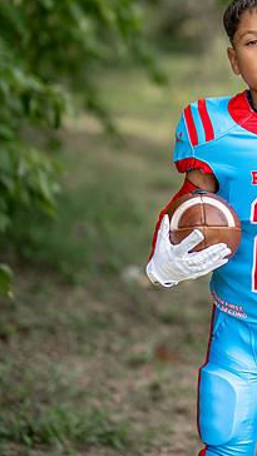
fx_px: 1368
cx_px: 289
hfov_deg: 10.6
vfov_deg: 18.9
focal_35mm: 113
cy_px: 143
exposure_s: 1/2500
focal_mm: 50
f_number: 1.2
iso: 100
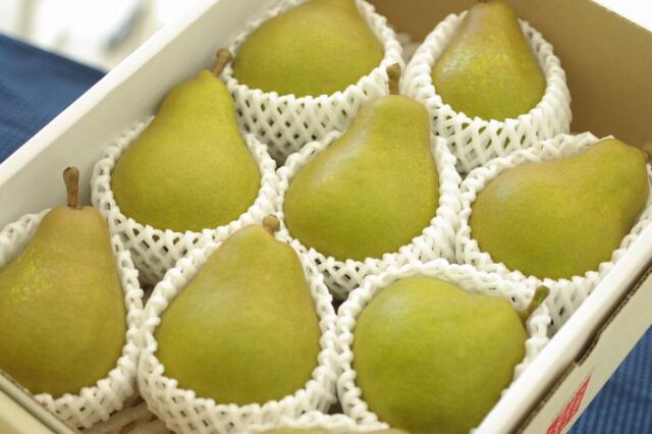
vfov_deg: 18.2
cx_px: 326
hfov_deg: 27.0
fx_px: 1358
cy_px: 217
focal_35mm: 75
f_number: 2.8
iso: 100
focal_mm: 50
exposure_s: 1/60
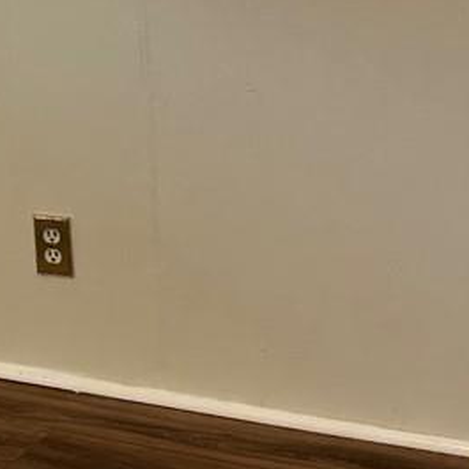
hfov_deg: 12.4
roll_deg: +4.0
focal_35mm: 128
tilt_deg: -9.4
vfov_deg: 13.5
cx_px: -391
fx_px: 1962
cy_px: 7
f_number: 1.78
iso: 64
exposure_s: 1/146
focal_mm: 6.86
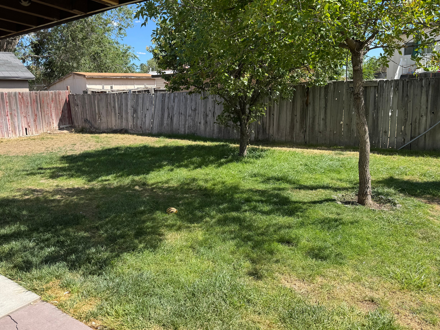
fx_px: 356
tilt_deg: -9.7
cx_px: 205
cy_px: 148
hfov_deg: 63.4
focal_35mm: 28
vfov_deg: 49.7
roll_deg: +1.6
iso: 80
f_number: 1.78
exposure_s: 1/1767
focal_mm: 6.76
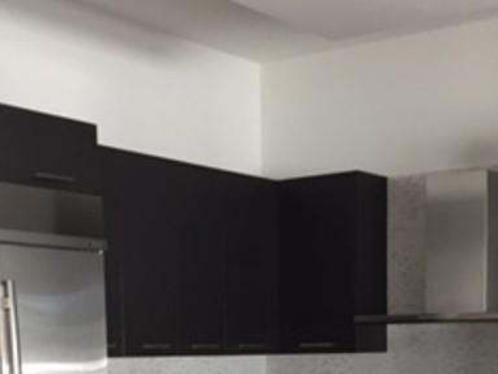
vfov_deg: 17.7
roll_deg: +0.5
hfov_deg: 25.0
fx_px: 1122
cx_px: 250
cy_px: 481
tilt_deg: -5.0
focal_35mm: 78
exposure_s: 1/30
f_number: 2.2
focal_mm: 4.15
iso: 80
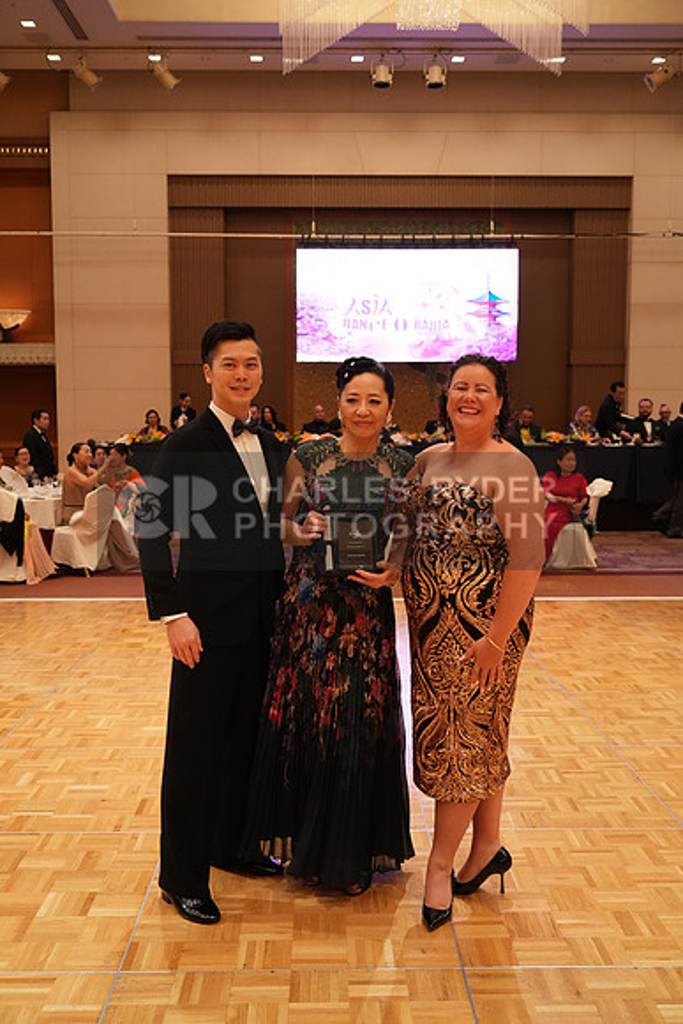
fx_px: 967
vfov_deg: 55.8
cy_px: 512
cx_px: 342
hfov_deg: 38.9
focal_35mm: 34
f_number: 4
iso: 3200
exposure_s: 1/200
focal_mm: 34
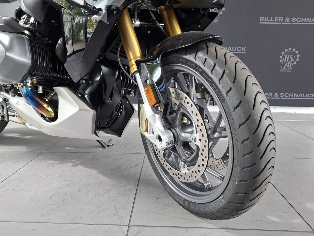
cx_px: 157
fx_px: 209
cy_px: 118
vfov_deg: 58.9
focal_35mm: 23
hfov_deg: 73.9
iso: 250
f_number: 1.8
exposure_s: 1/100
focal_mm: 5.54
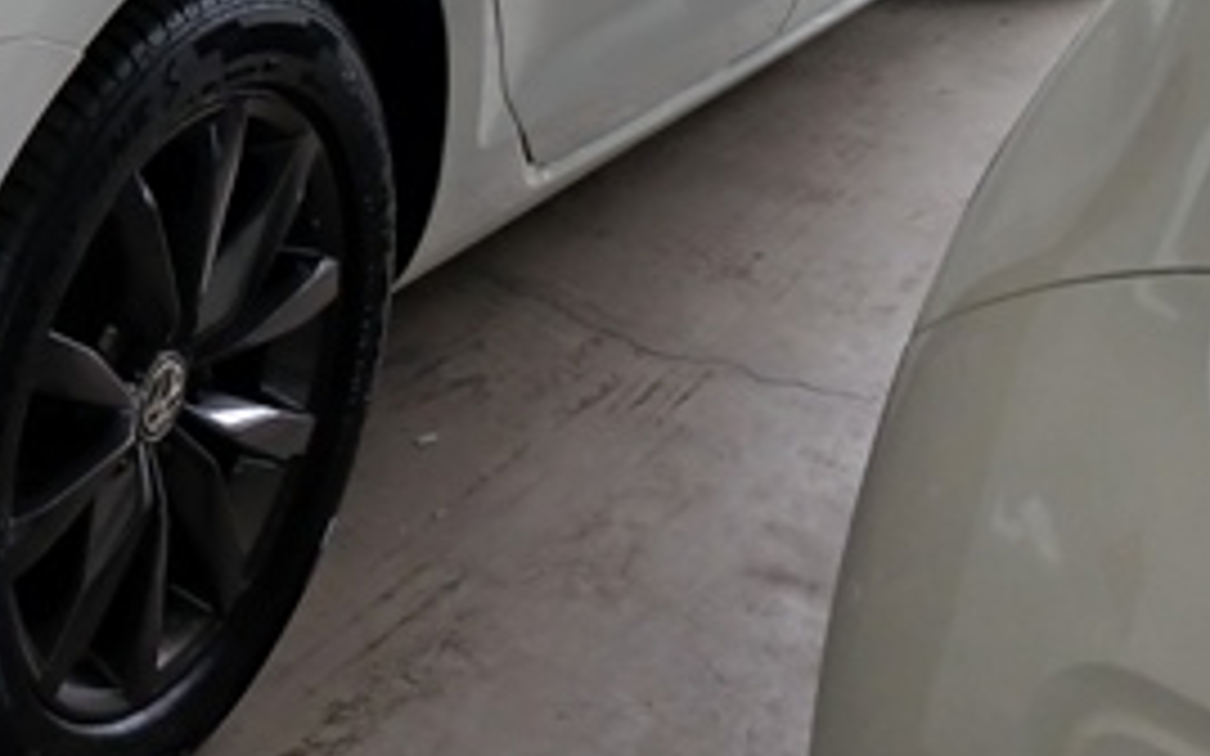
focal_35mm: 82
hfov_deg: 22.2
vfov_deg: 15.4
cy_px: -117
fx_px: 2704
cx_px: -427
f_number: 1.8
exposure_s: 1/60
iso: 50
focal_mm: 3.98
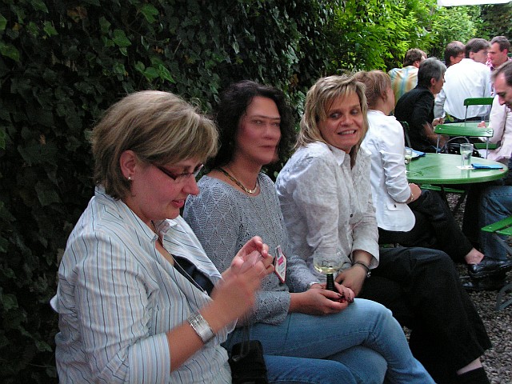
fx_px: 740
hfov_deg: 38.2
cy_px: 192
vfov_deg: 29.1
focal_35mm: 50
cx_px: 256
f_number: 3.2
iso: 200
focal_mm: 8.4
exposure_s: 1/4
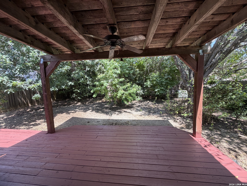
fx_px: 100
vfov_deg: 85.7
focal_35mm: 14
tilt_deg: -5.8
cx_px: 124
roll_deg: +2.0
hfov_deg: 102.1
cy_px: 93
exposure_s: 1/121
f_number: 2.2
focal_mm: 2.22
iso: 64
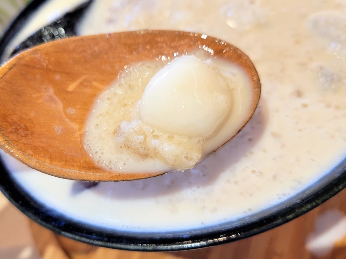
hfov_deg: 52.5
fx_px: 350
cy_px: 113
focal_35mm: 35
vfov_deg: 40.6
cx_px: 155
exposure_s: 1/100
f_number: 1.8
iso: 200
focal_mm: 5.4
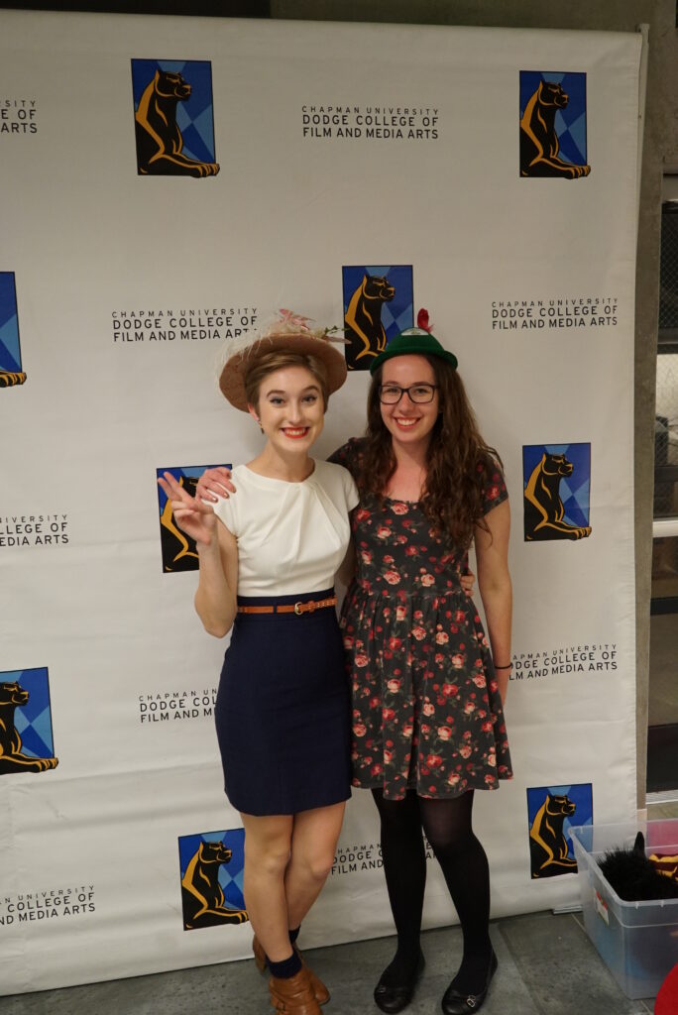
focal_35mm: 36
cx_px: 339
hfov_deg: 36.9
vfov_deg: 53.1
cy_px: 508
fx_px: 1016
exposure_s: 1/160
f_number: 4
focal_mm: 36
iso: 3200
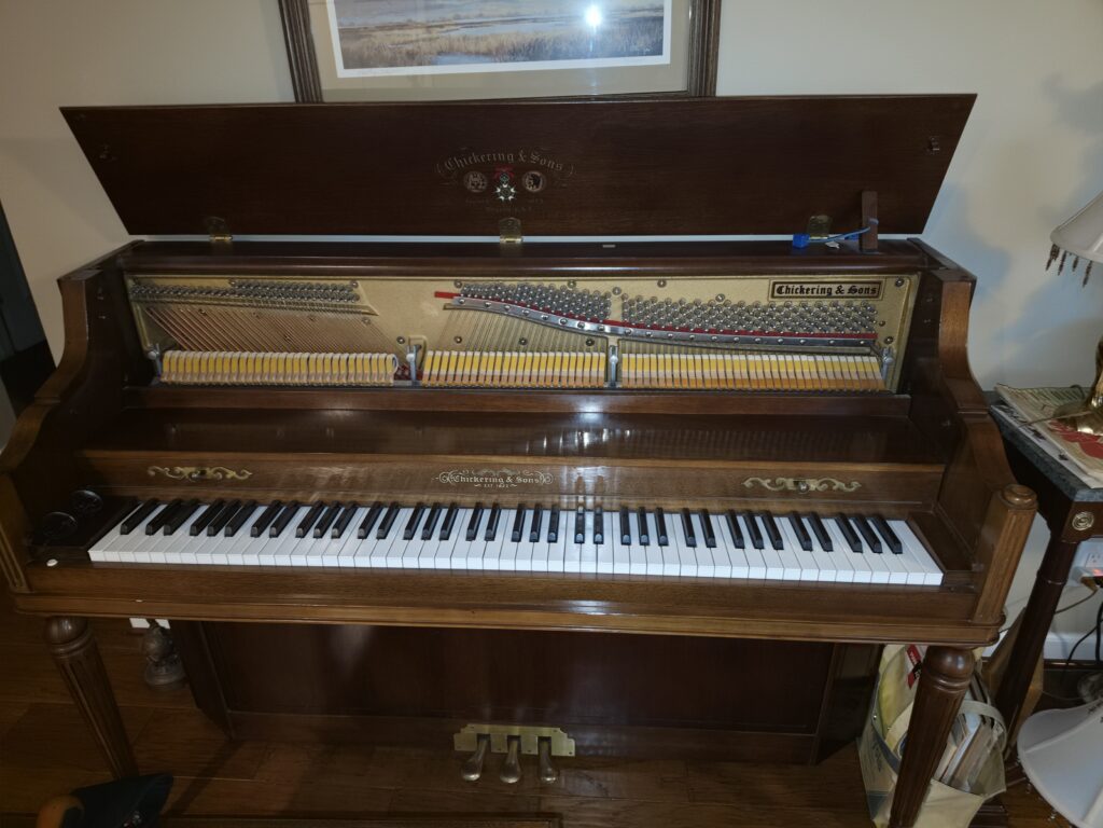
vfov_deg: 58.9
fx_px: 733
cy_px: 414
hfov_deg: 73.9
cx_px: 552
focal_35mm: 23
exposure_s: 1/20
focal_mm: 6.5
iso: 320
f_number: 1.4
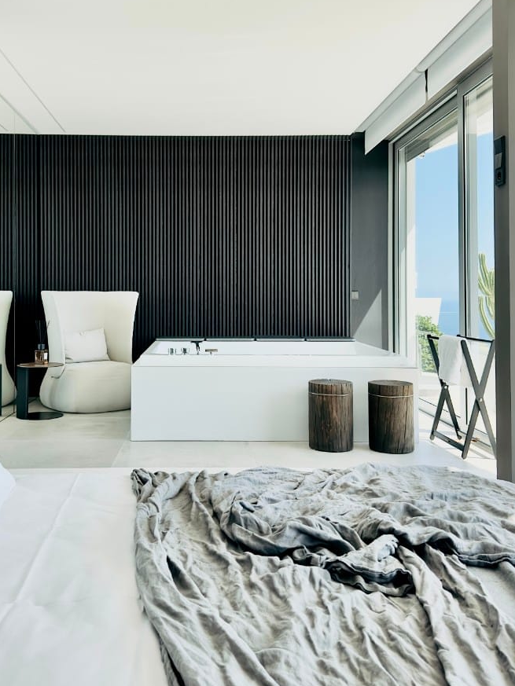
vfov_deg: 55.3
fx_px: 654
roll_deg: -0.4
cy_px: 310
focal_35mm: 33
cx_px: 200
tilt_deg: -2.3
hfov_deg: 42.7
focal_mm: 6.86
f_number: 1.78
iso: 100
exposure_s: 1/989
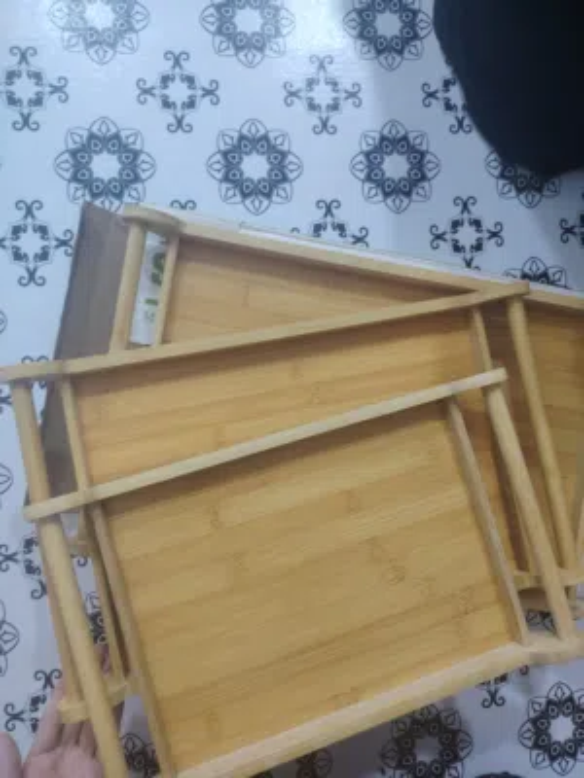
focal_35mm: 24
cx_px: 292
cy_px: 389
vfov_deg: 71.6
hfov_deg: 56.8
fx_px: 540
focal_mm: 5.25
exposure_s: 1/25
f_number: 1.75
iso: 387
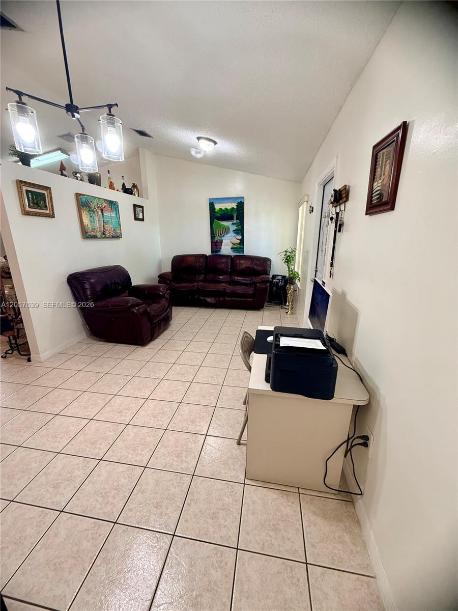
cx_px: 229
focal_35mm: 14
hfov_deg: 85.7
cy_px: 306
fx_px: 247
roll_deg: -0.5
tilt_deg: -15.5
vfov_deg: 102.1
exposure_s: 1/60
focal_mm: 2.22
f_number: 2.2
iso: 250
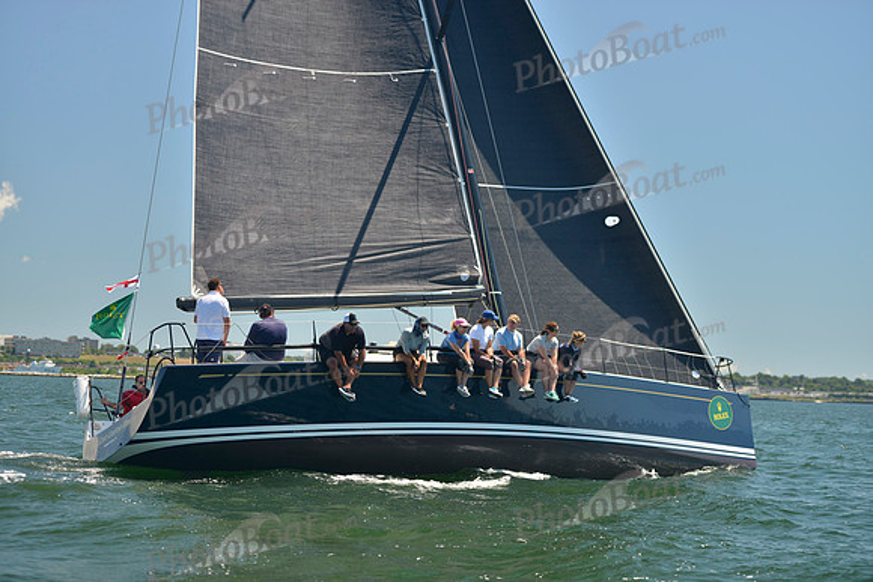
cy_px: 291
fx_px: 1698
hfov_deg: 28.8
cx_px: 436
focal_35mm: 70
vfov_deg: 19.5
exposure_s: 1/1250
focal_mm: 70
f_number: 2.8
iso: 280
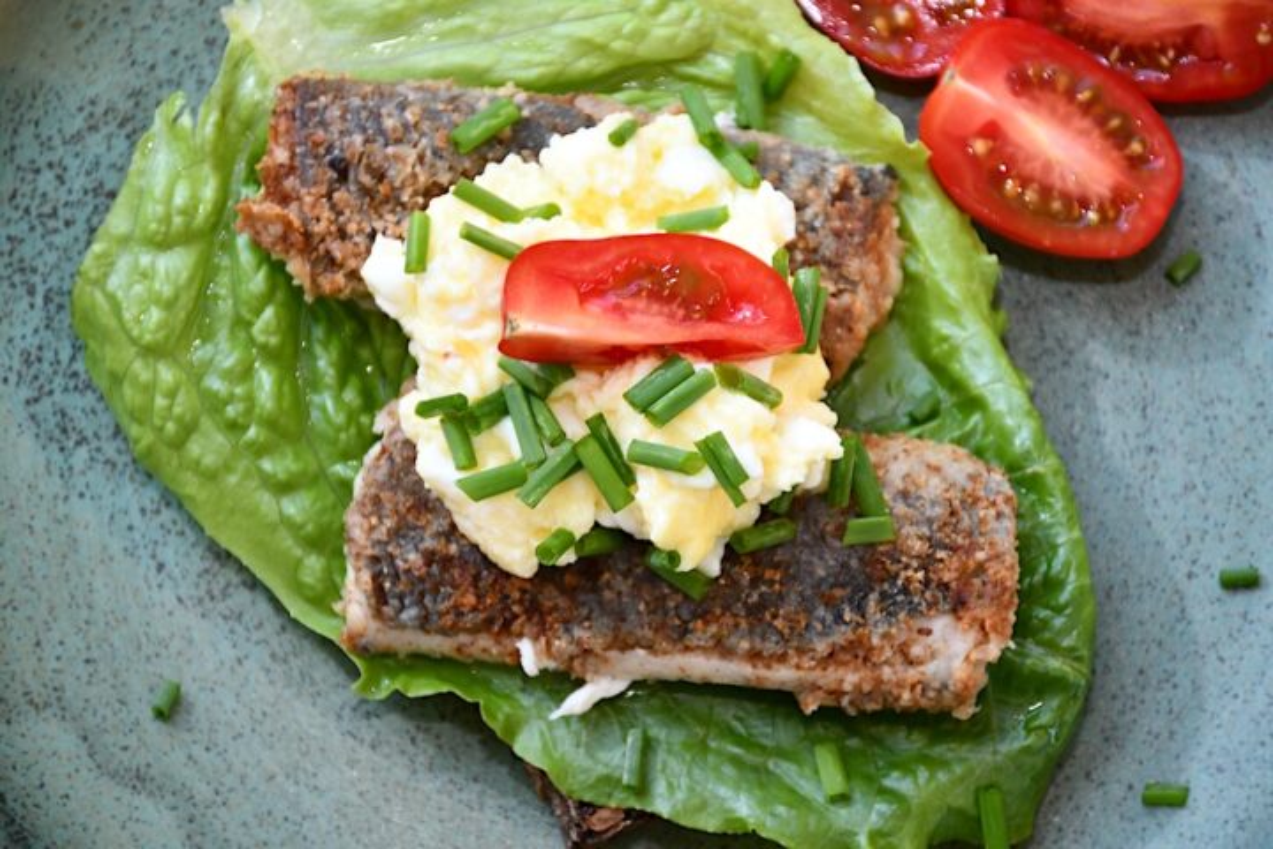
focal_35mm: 157
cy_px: 424
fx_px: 5551
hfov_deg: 13.1
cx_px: 636
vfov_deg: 8.7
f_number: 5.6
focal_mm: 105
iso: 200
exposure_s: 1/60
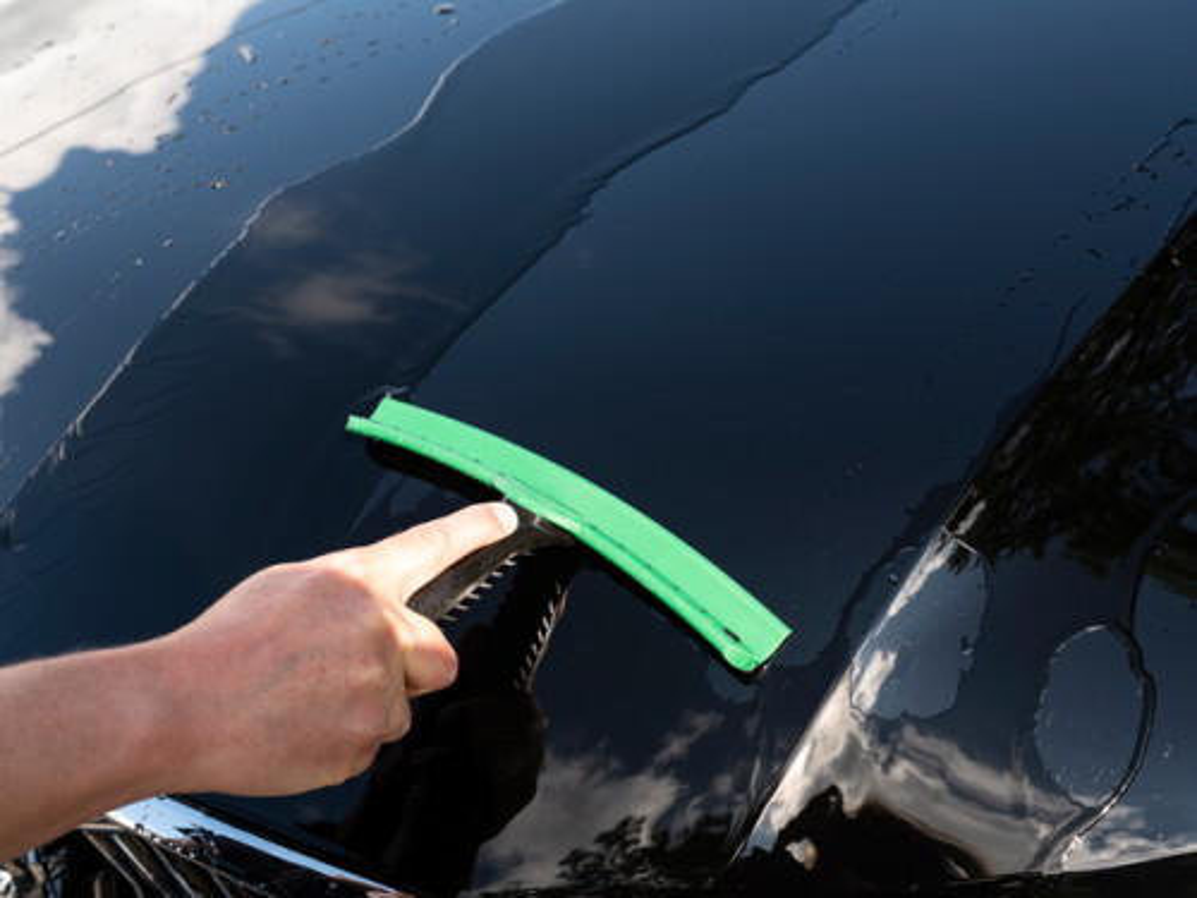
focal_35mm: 42
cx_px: 598
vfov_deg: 34.3
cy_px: 449
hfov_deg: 44.8
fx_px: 1452
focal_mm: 53.6
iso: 200
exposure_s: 1/125
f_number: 8
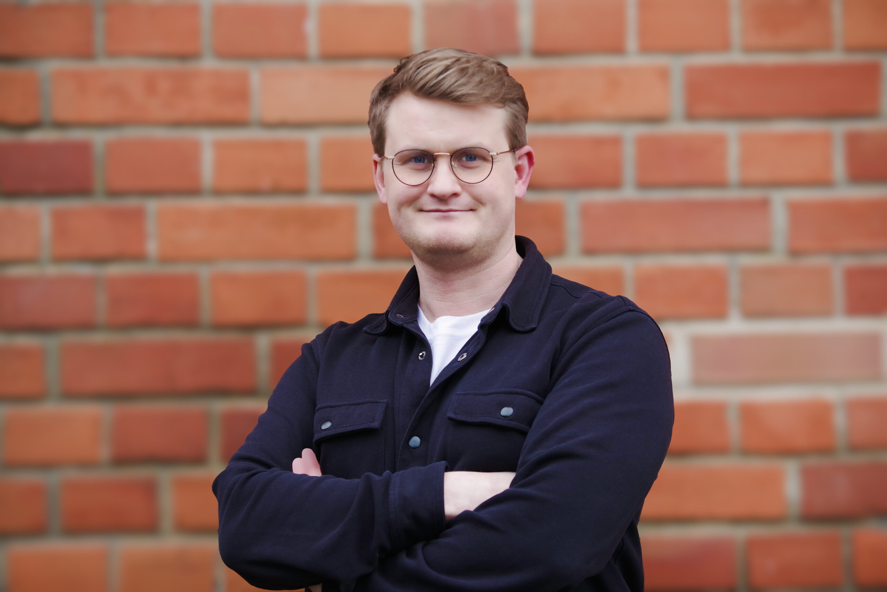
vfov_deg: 11.9
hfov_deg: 17.8
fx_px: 2834
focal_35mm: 115
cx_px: 444
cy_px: 296
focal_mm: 115
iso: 400
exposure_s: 1/200
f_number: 3.2
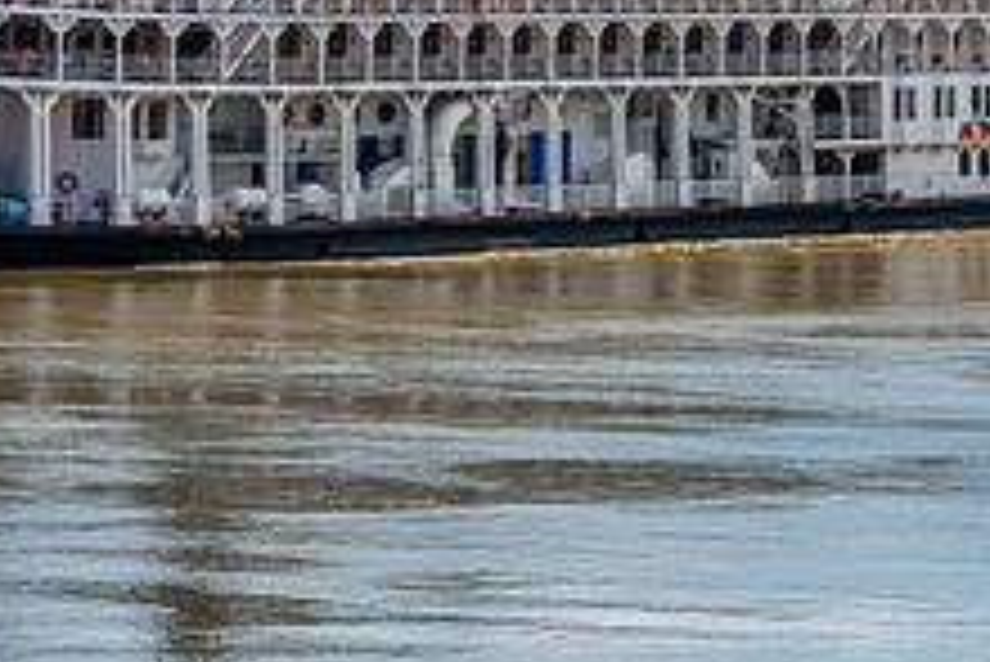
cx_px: 252
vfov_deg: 5.3
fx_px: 7072
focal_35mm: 257
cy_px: 52
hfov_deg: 8.0
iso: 100
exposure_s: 1/200
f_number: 10
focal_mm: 90
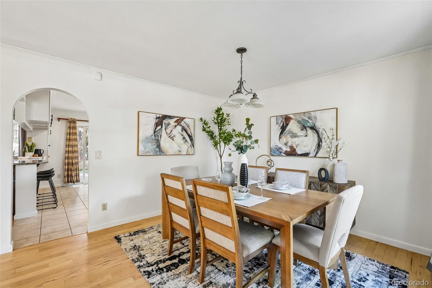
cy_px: 144
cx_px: 216
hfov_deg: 98.2
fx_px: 187
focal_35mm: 16
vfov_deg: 75.1
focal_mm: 10.4
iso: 800
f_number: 8
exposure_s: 1/10
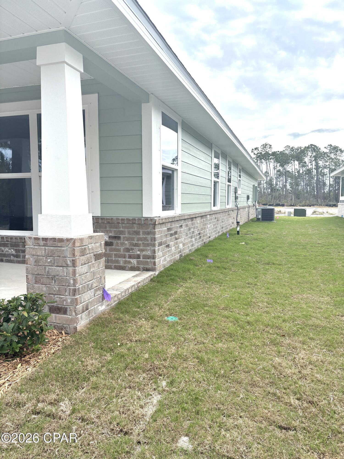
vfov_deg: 67.3
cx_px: 172
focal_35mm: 26
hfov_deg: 53.1
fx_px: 345
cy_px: 230
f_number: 1.6
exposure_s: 1/2865
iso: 50
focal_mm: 5.96
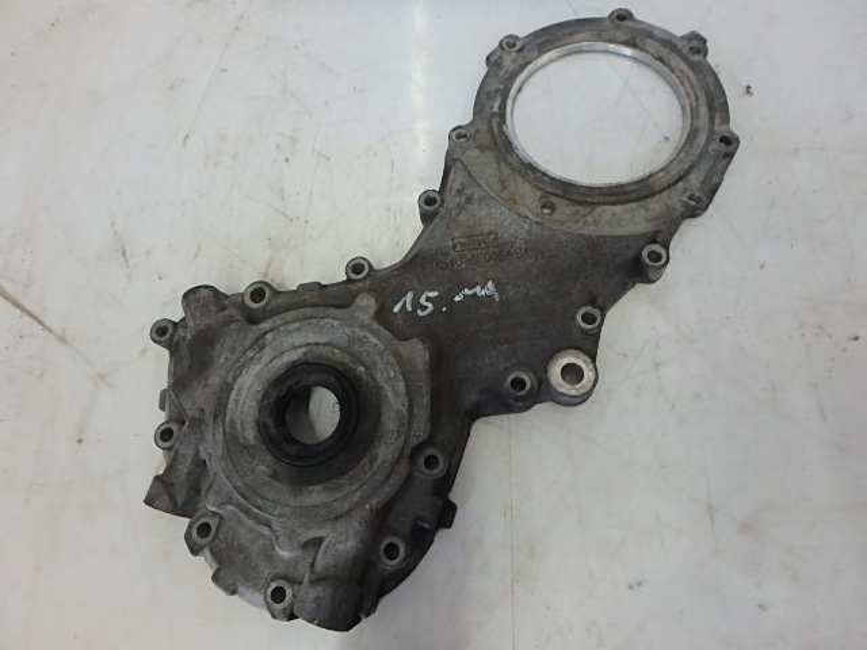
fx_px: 526
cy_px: 325
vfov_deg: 63.4
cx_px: 434
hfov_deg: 79.0
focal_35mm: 21
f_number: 3.5
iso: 320
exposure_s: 1/30
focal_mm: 3.7
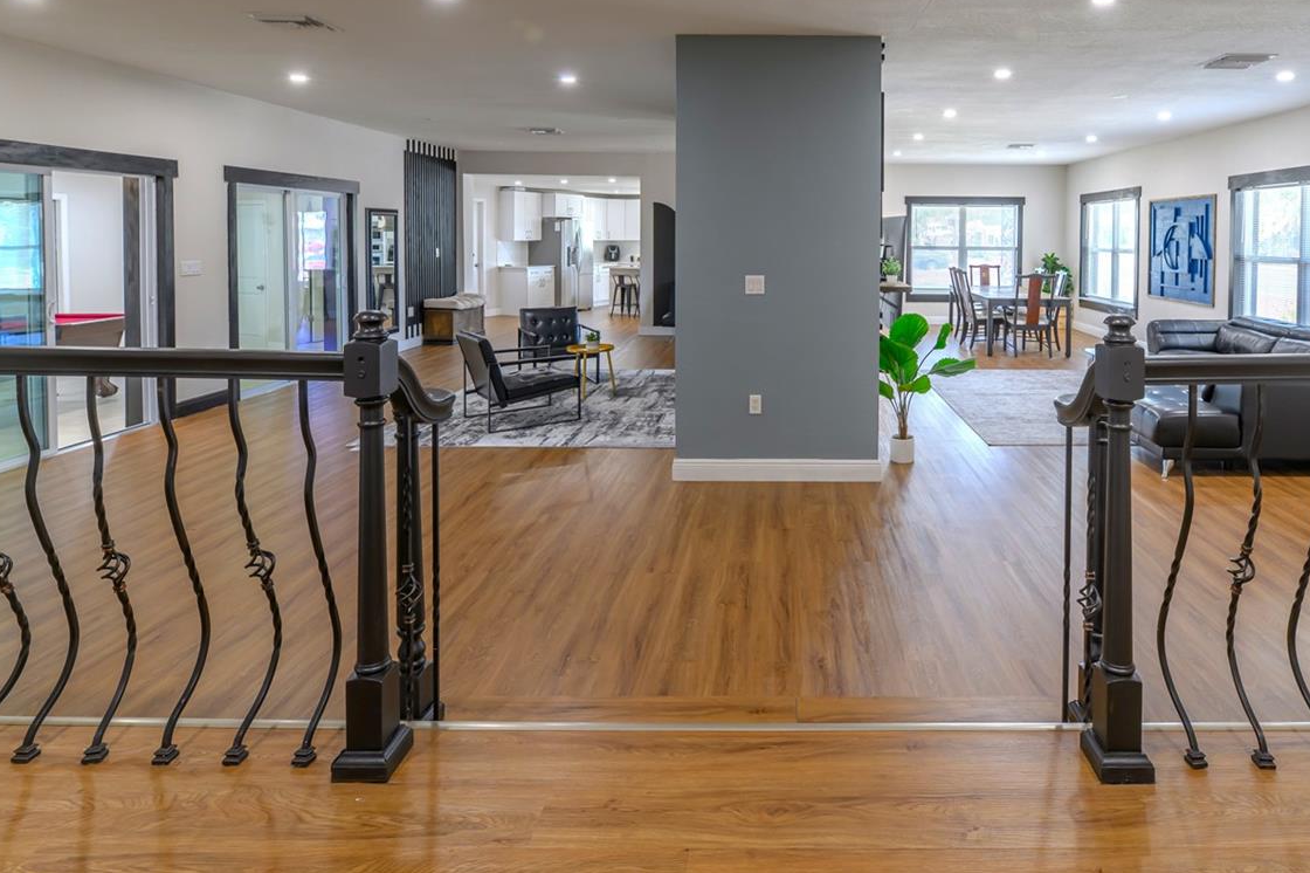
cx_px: 795
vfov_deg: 59.6
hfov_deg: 82.8
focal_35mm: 20
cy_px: 254
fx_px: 728
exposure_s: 1/80
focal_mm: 14
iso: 500
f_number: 7.1
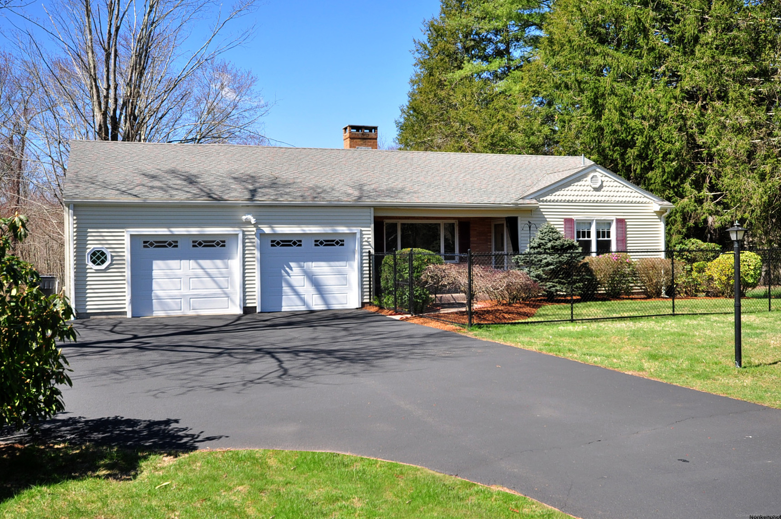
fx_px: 650
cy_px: 260
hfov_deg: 62.0
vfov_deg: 43.5
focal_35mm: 30
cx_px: 390
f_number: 8
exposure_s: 1/250
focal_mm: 20
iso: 200
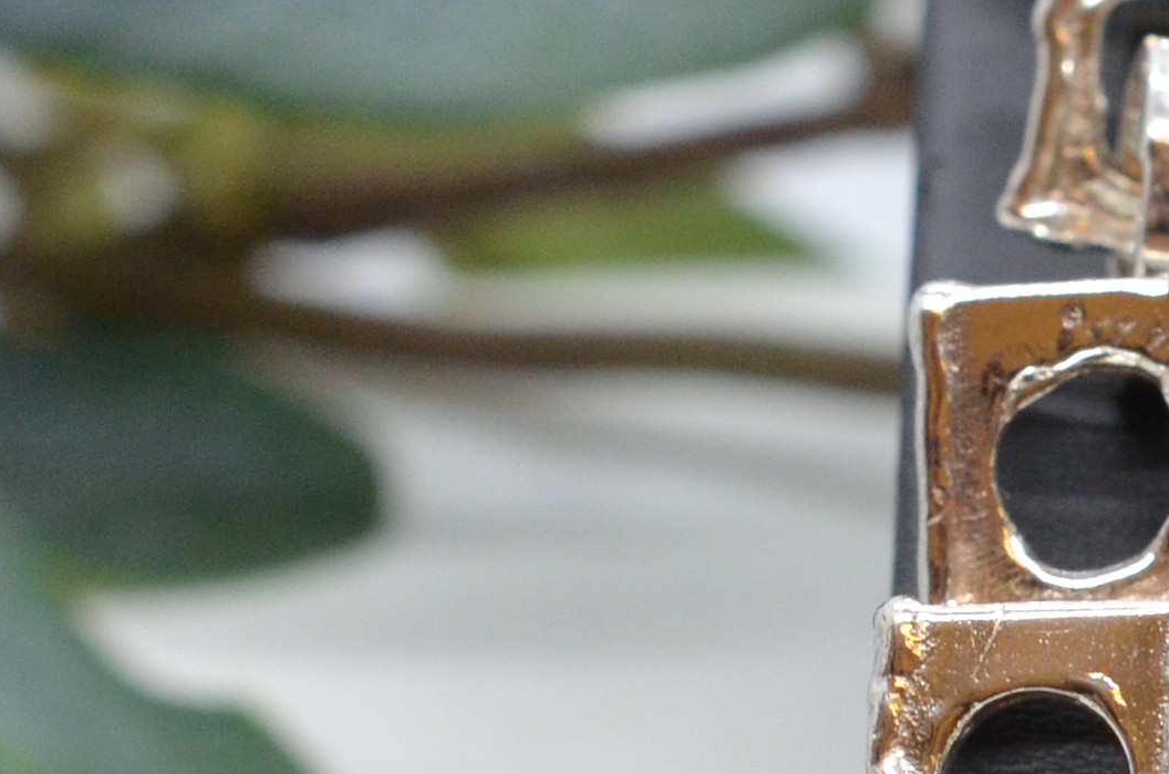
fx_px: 9072
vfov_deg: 4.9
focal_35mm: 280
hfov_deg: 7.3
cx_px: 1335
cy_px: 840
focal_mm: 40
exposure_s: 1/125
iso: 1000
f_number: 9
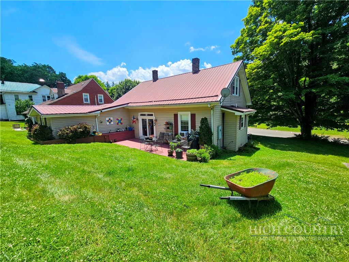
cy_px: 131
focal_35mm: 13
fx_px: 131
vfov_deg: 89.9
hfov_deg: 106.2
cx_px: 174
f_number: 2.2
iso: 50
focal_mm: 2.2
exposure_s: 1/2204
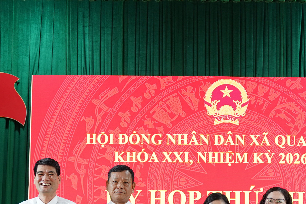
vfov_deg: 14.3
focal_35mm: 93
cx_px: 173
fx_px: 793
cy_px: 236
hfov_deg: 21.8
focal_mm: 37.1
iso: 320
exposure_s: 1/40
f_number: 2.8
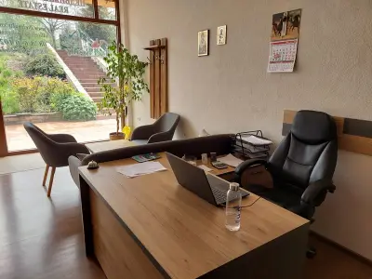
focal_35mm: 25
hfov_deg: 69.4
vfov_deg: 54.9
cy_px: 140
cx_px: 186
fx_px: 269
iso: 40
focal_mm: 5.23
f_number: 1.8
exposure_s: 1/108
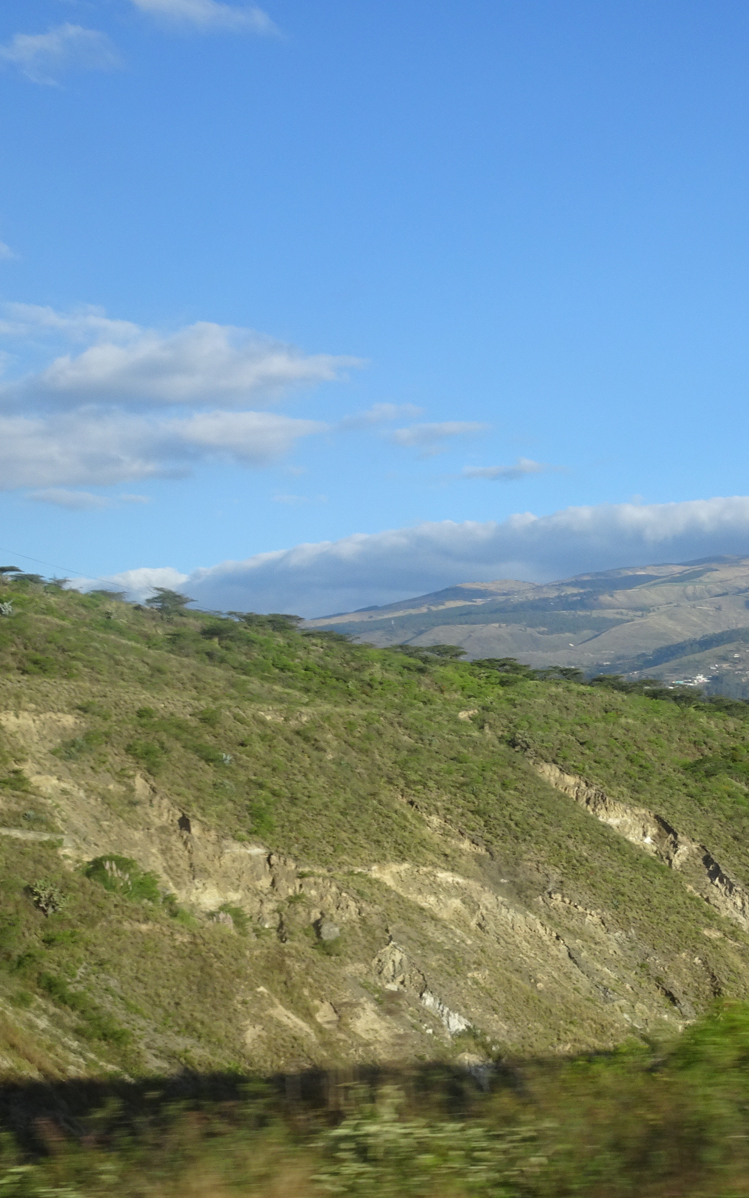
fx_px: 1829
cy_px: 581
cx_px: 812
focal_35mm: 56
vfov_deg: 36.3
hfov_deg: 22.0
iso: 80
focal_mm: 6.37
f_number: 4
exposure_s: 1/160
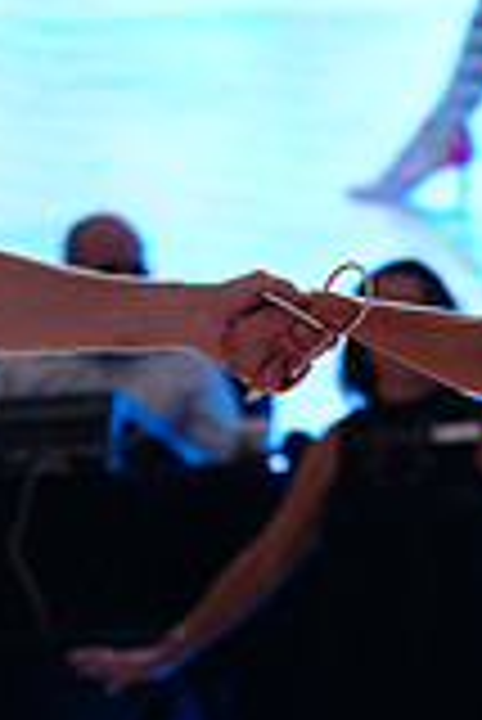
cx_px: 552
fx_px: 11502
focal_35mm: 574
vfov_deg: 3.6
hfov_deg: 2.4
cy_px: 891
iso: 2500
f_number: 4
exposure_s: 1/500
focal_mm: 158
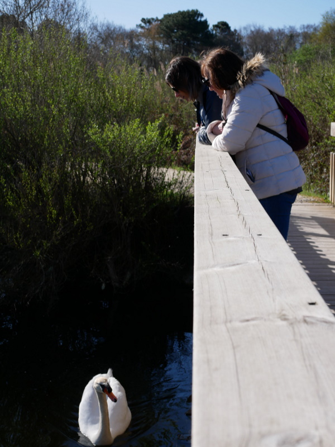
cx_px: 168
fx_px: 774
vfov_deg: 32.2
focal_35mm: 60
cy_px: 224
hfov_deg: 24.4
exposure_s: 1/500
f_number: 7.1
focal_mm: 30
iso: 200
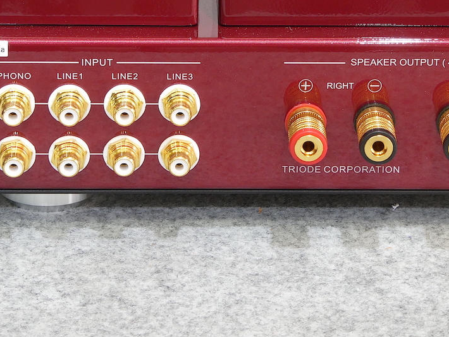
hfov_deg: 7.9
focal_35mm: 250
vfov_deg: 5.9
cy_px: 116
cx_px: 161
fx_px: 3244
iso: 200
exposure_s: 1/8
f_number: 5.6
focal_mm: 33.2
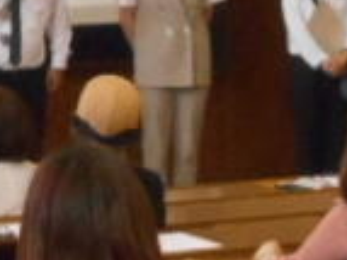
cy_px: 148
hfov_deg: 7.6
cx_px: -17
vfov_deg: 5.7
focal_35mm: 259
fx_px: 2594
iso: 800
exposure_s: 1/80
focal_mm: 10
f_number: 4.9
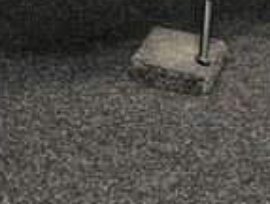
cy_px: -236
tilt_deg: -9.3
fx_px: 907
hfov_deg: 16.9
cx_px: 100
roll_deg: +0.1
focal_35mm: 116
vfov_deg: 11.3
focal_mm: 5.1
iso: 100
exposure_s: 1/50
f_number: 1.6
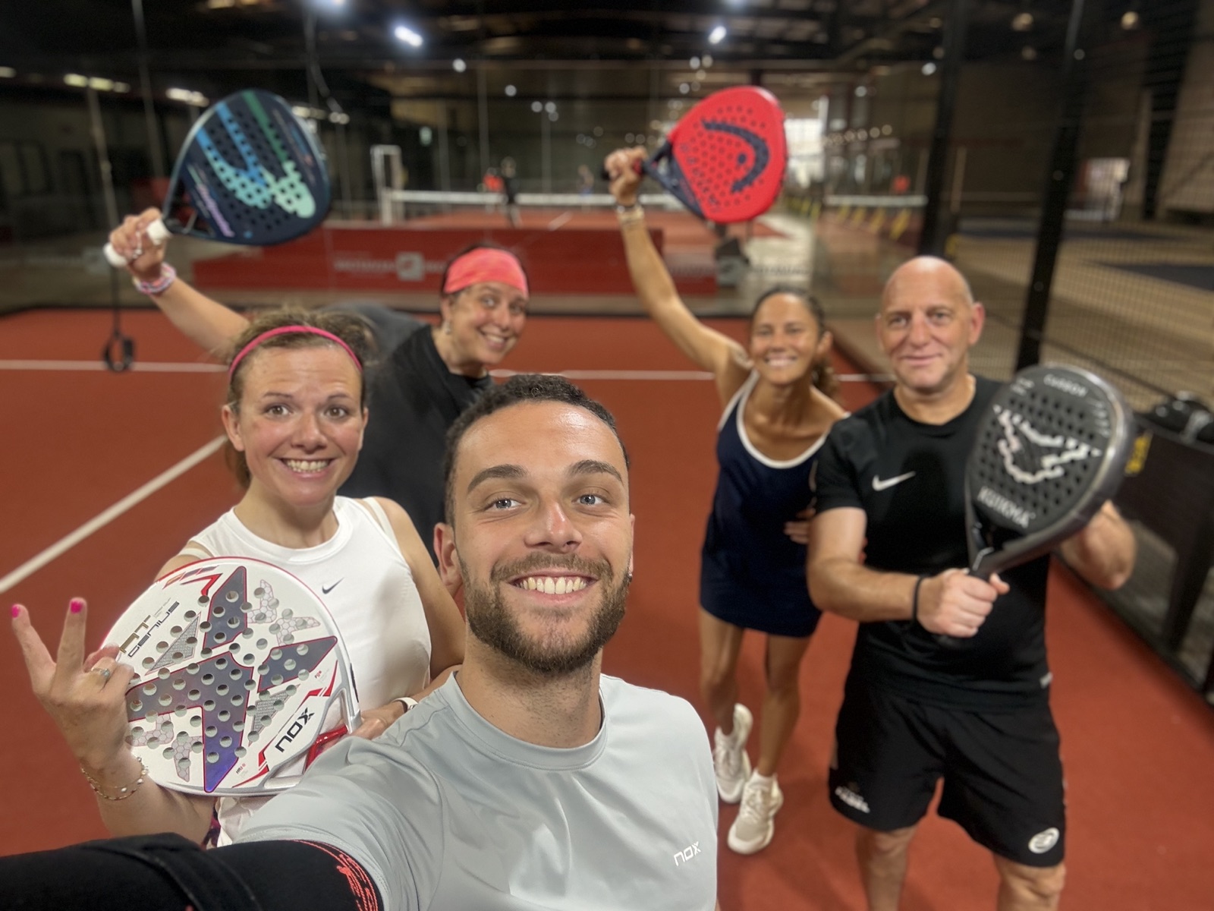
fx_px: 807
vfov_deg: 58.9
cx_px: 607
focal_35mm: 23
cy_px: 456
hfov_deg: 73.9
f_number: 1.9
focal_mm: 2.69
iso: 80
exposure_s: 1/50
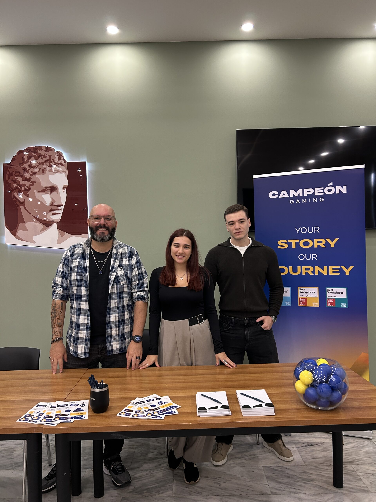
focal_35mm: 26
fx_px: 377
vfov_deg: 67.3
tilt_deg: +0.1
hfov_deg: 53.1
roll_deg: +0.9
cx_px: 188
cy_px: 251
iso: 125
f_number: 1.5
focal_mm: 5.7
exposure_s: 1/50
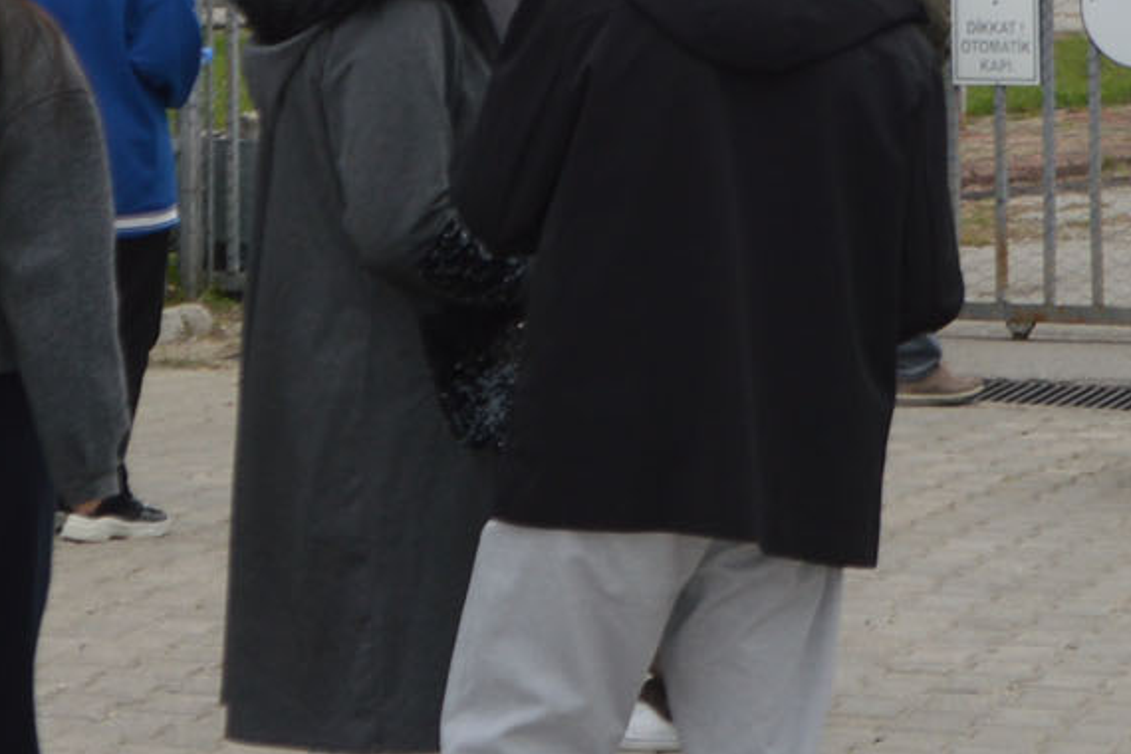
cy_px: -605
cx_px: 850
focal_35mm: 164
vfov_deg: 8.1
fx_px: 5152
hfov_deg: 12.5
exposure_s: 1/200
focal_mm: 22
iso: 100
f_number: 5.6
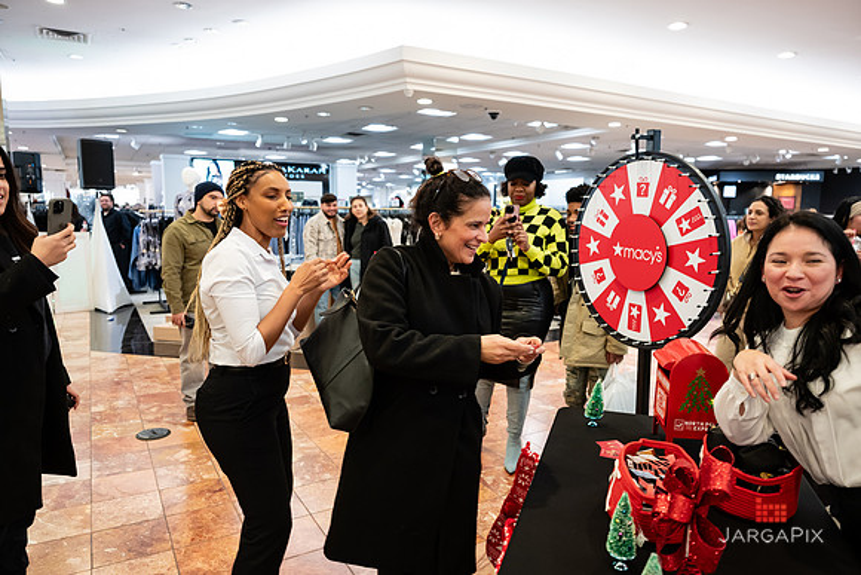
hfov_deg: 73.2
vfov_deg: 52.7
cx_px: 430
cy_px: 288
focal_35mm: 24
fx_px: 580
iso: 1250
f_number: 3.2
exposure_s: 1/125
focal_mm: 24
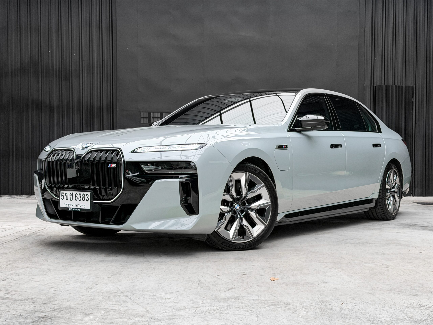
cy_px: 162
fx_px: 600
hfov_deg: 39.7
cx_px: 216
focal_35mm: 48
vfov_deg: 30.3
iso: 64
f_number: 1.8
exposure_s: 1/440
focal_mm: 6.76
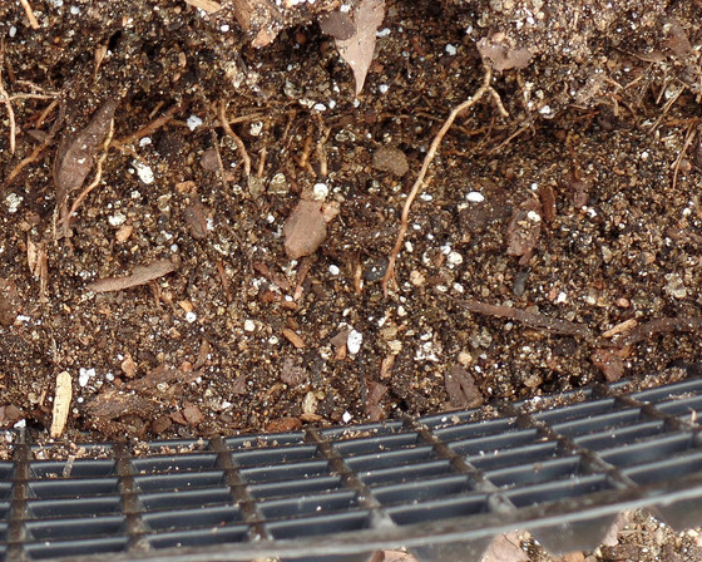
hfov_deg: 16.0
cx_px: 75
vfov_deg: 12.9
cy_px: 179
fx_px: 2472
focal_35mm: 119
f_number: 3.6
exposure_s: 1/125
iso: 80
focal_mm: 11.4
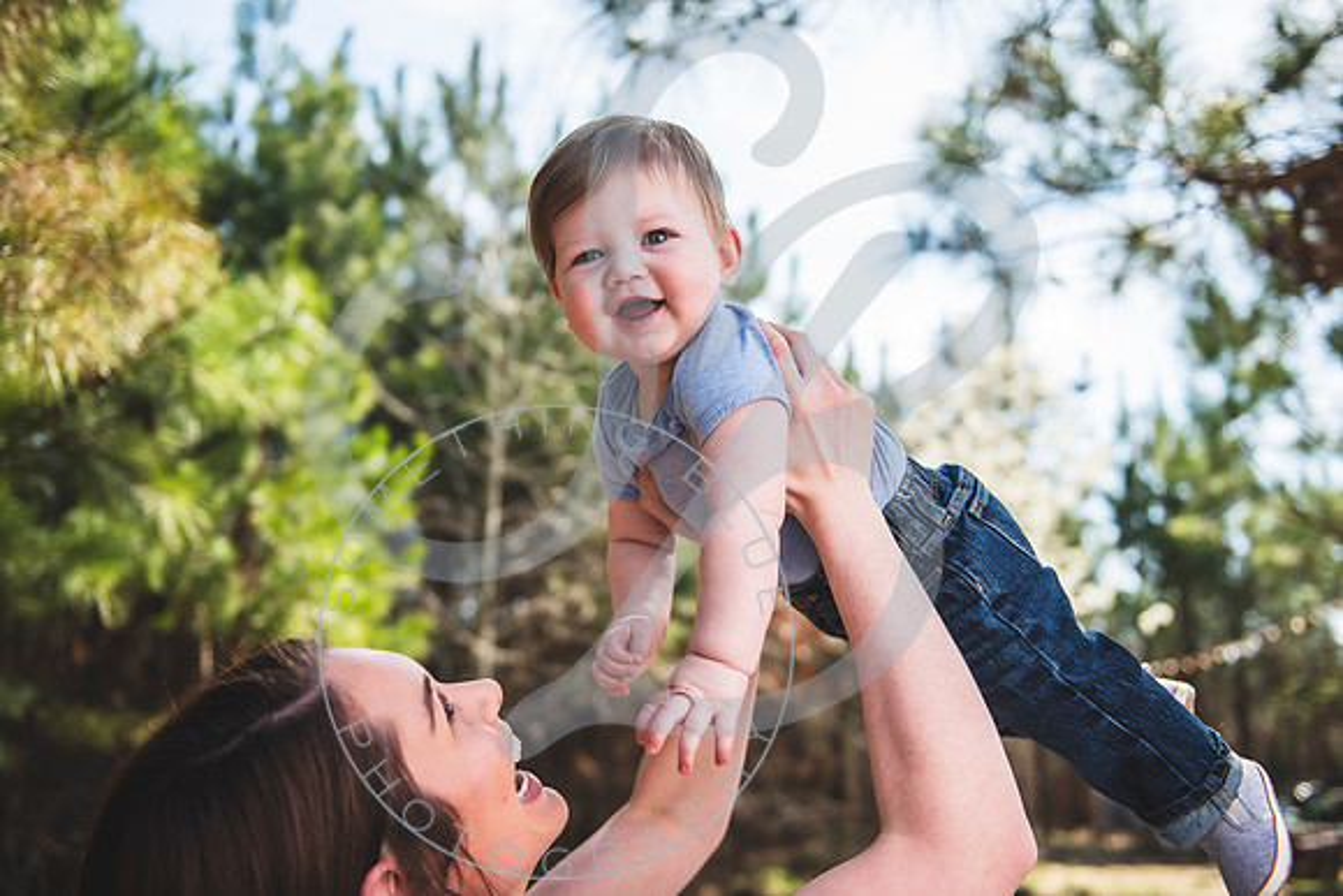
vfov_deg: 41.1
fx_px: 1194
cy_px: 448
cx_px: 672
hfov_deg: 58.7
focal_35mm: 32
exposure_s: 1/1000
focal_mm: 32
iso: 100
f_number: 2.8
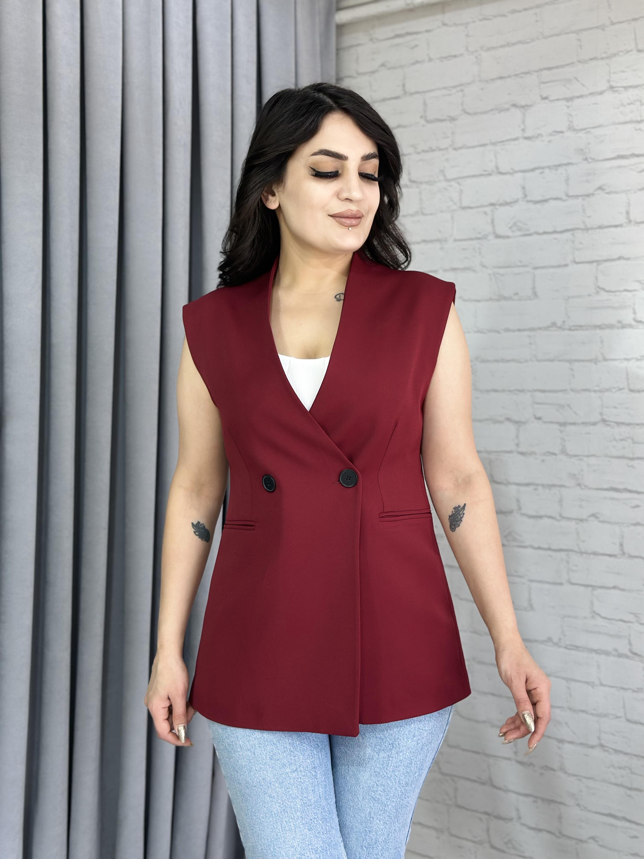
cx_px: 322
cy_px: 430
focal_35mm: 48
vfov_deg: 39.7
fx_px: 1191
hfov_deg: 30.3
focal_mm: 6.86
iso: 64
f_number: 1.78
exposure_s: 1/100
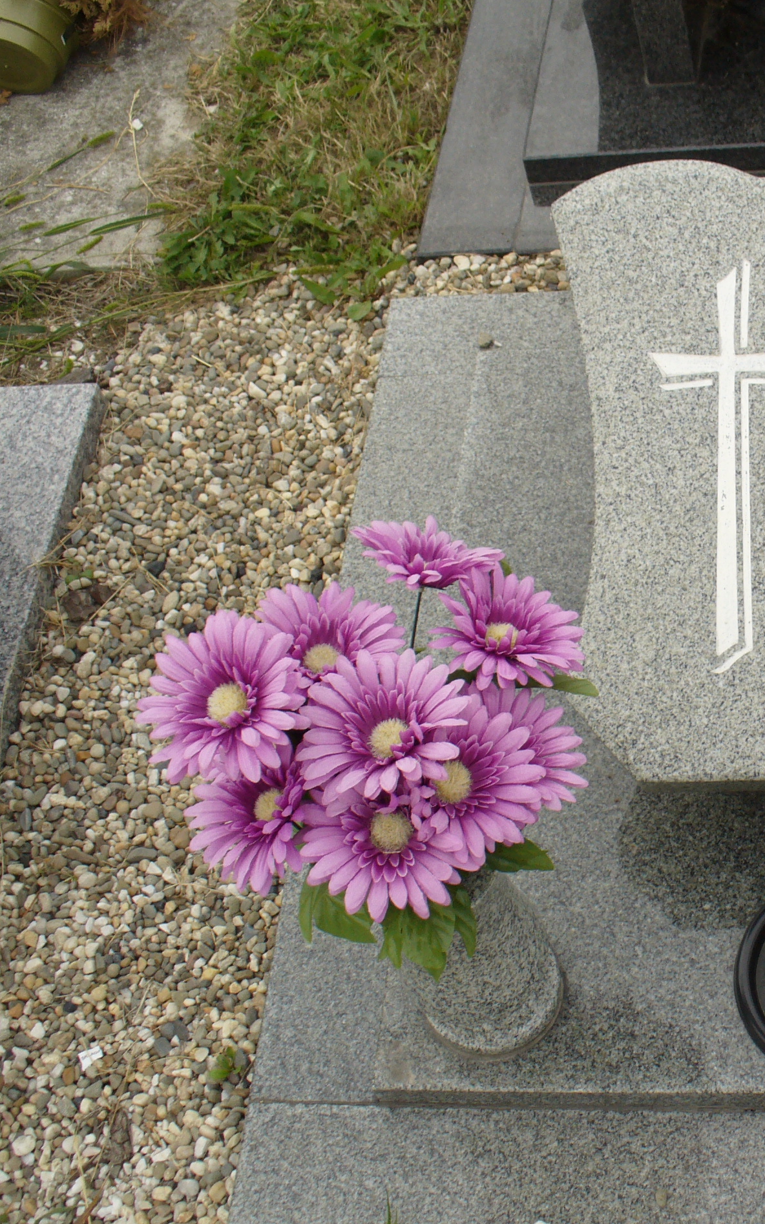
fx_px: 1768
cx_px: 826
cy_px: 609
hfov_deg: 23.1
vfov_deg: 38.2
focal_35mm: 53
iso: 80
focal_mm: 6.1
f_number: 5.6
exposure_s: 1/200
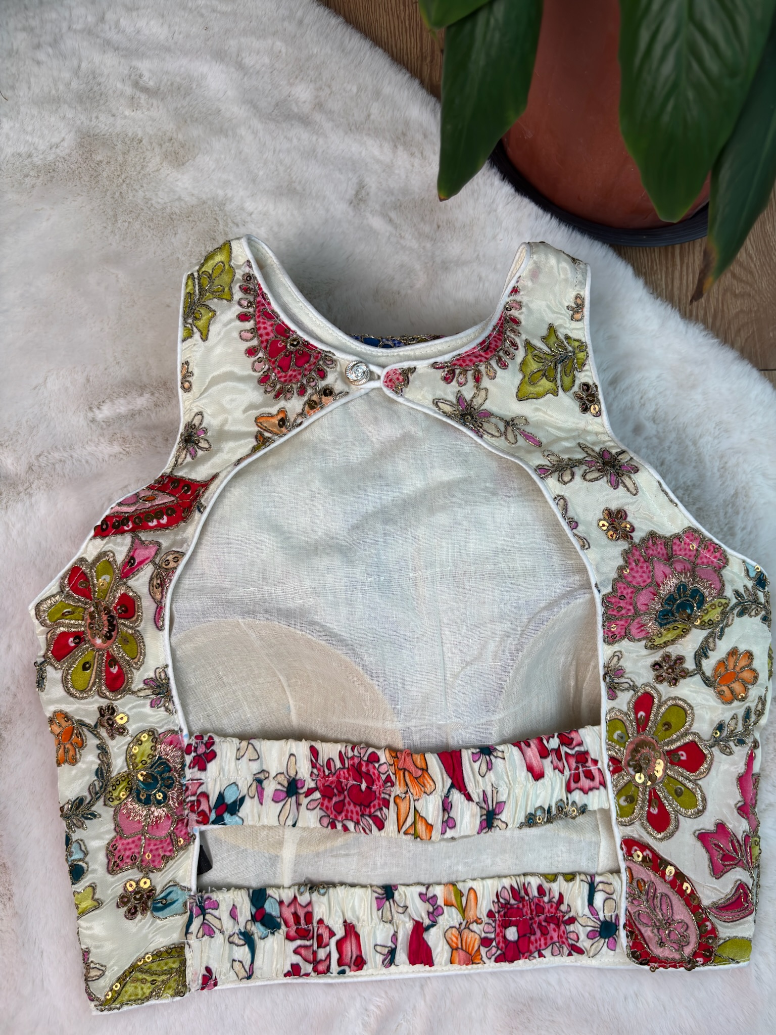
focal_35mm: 26
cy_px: 518
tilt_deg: -76.2
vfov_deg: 67.3
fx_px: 777
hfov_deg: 53.1
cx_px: 388
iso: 40
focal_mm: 5.96
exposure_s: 1/180
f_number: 1.6
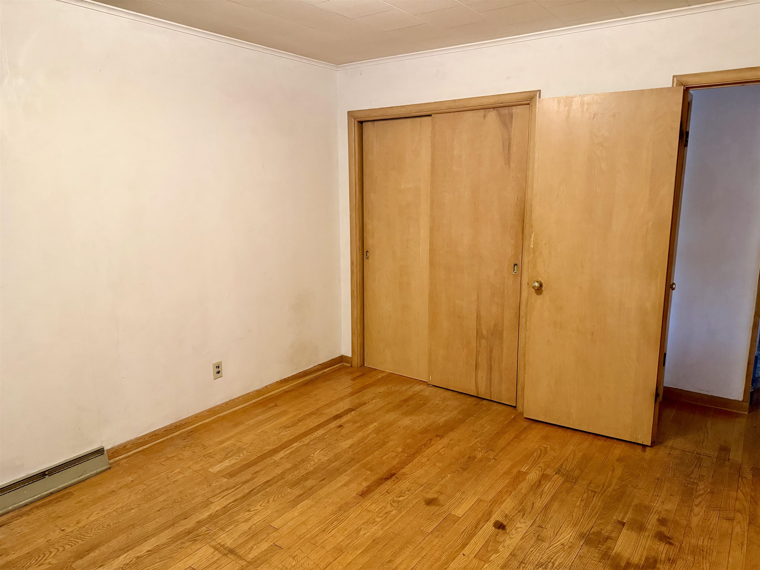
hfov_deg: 71.6
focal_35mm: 24
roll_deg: +0.6
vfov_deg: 56.8
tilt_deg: -9.5
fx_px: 527
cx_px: 380
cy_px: 285
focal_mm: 6.76
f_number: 1.78
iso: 640
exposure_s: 1/60
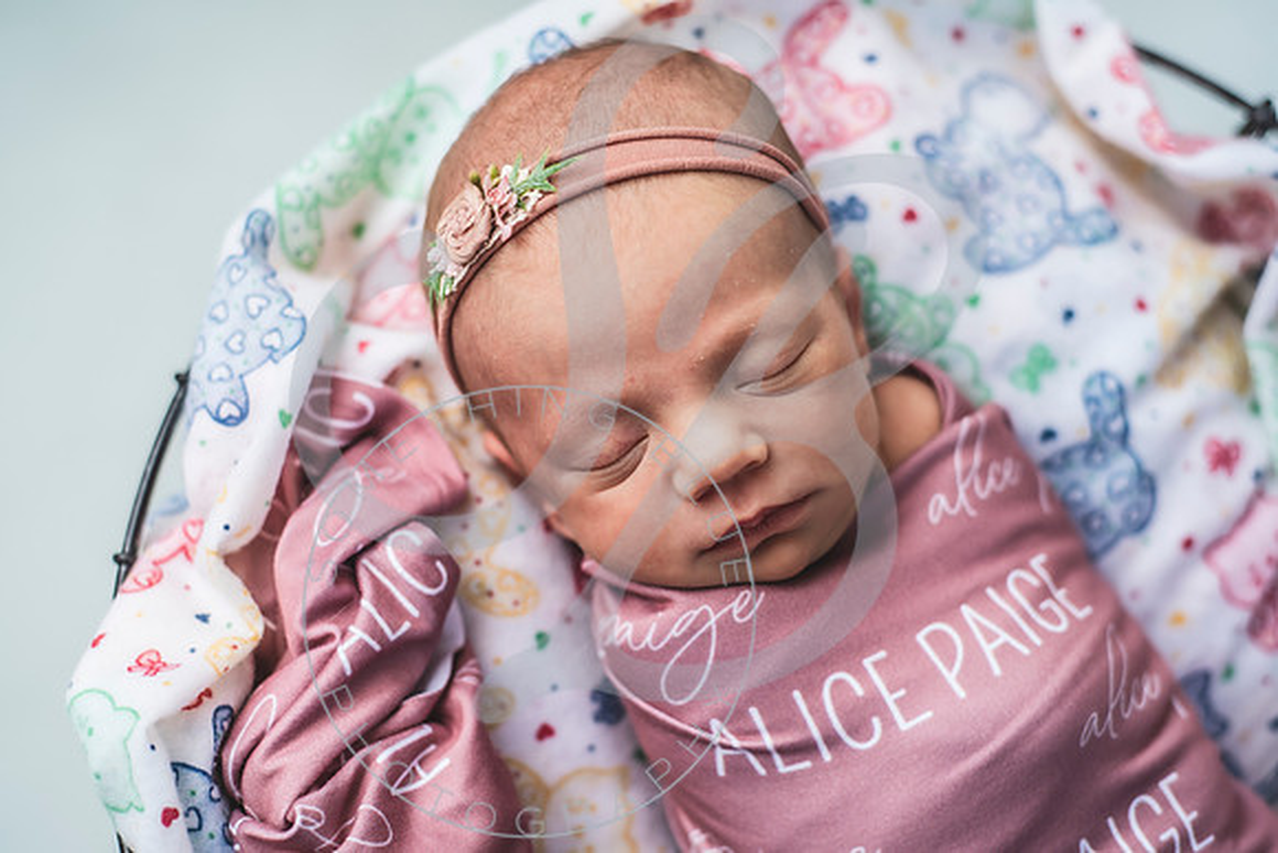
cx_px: 639
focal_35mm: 50
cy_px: 426
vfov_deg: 27.0
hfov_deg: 39.6
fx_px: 1775
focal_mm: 50
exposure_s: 1/125
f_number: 2.8
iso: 100
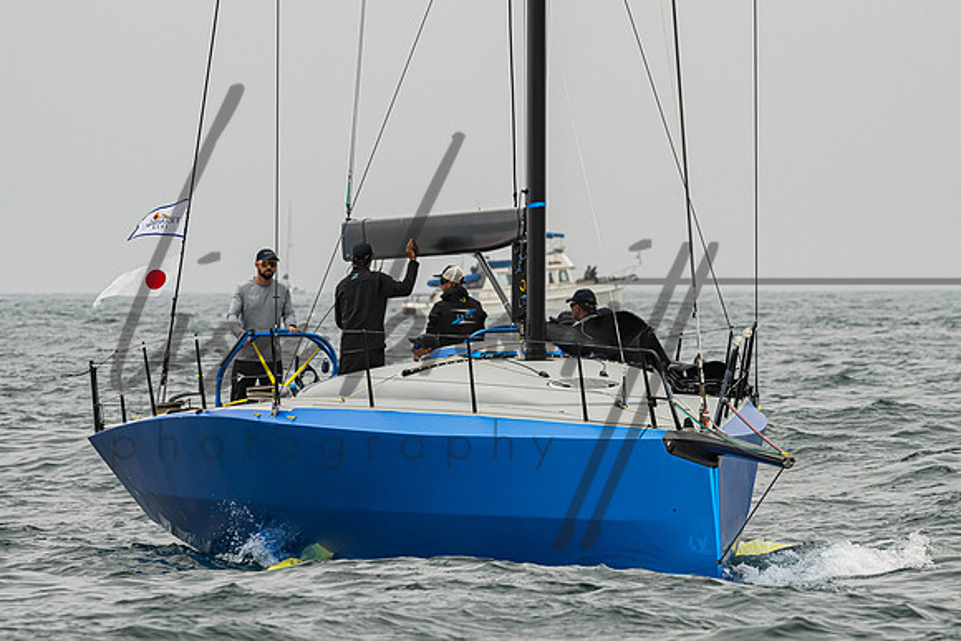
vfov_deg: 2.6
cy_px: 245
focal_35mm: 532
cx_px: 547
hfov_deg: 3.9
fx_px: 14209
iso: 500
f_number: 13
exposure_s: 1/1000
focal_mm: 400
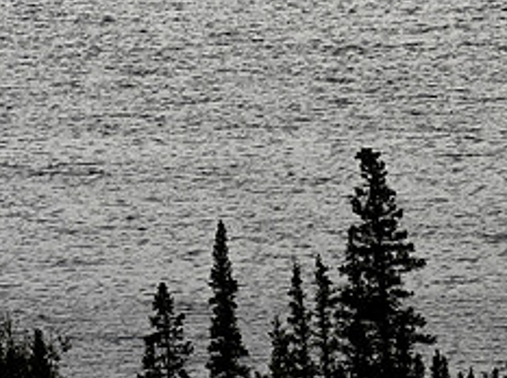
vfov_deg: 1.0
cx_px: 616
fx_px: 21921
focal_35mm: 1499
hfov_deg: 1.3
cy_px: 253
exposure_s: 1/800
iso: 500
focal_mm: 300
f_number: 7.1
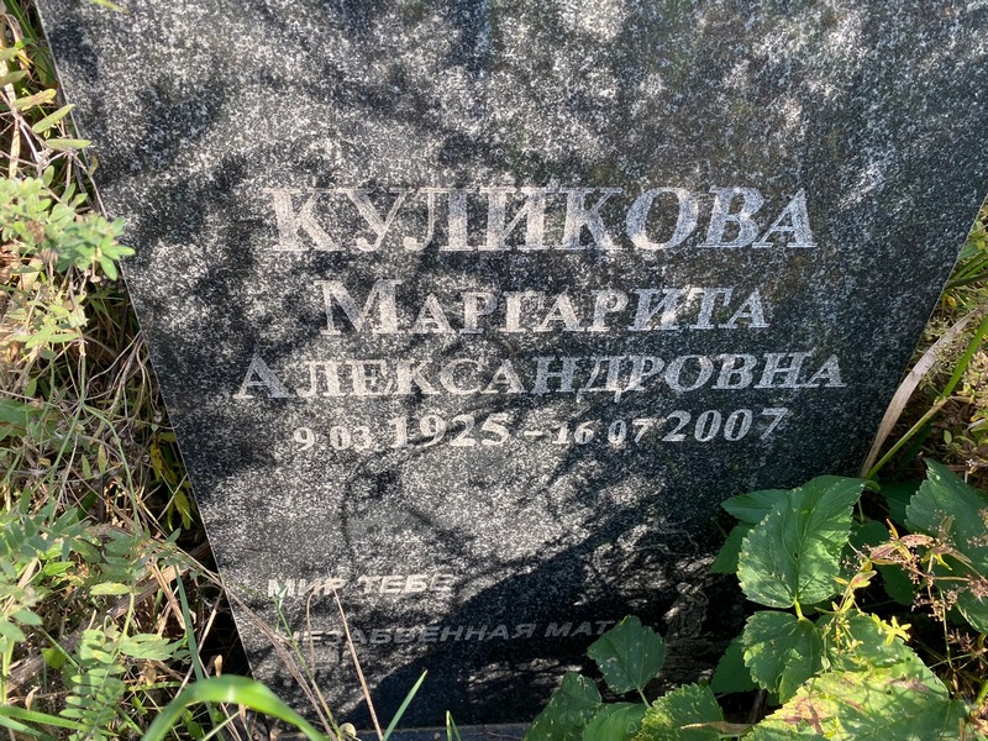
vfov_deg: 53.1
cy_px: 370
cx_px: 494
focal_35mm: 26
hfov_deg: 67.3
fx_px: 742
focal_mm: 4.25
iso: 32
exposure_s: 1/233
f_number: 1.8
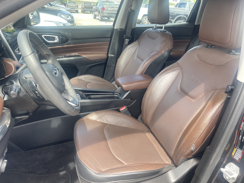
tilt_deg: -25.0
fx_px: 176
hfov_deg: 69.4
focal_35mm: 25
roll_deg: -3.8
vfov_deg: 54.9
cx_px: 122
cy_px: 92
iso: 32
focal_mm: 5.1
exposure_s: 1/122
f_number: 1.6
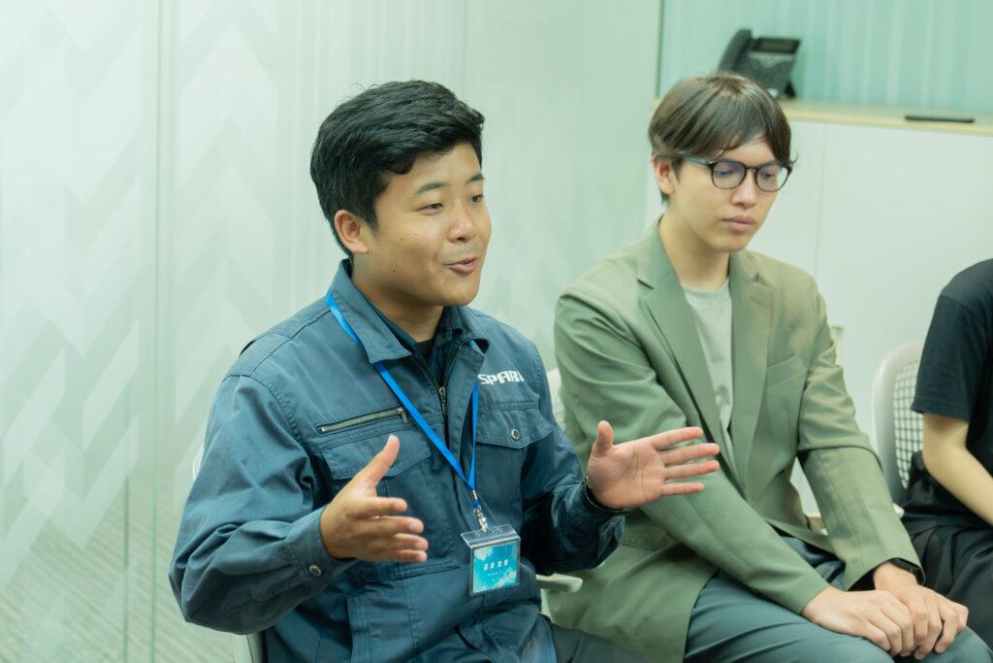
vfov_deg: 18.9
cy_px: 332
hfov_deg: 28.1
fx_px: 1986
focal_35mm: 72
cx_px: 496
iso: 1600
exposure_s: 1/250
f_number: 2.8
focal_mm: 48
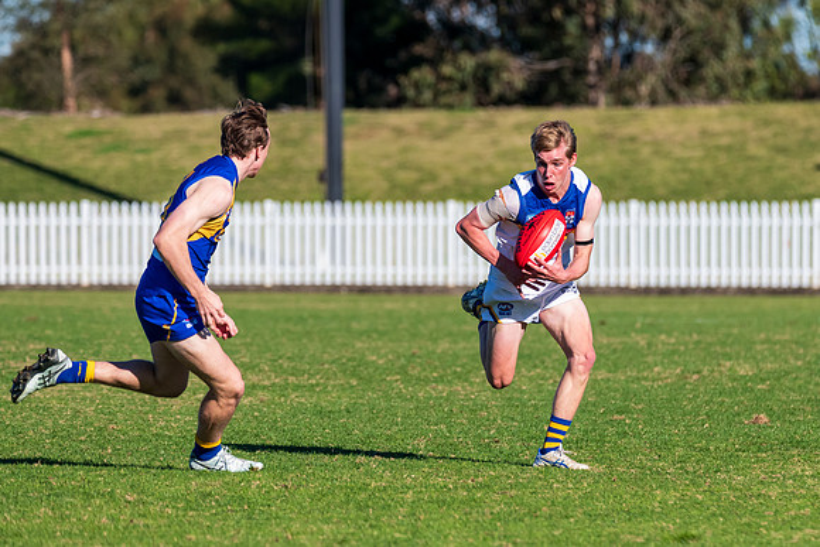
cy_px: 257
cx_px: 555
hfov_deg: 4.0
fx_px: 11714
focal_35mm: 514
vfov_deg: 2.7
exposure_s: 1/2000
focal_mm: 380
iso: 800
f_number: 8
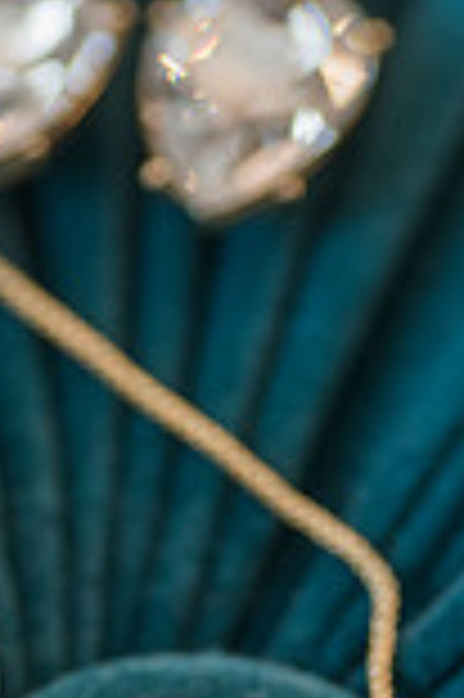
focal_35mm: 262
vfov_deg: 7.9
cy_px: 491
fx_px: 5076
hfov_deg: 5.2
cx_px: 216
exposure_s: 1/80
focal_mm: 90
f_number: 4.5
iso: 1000
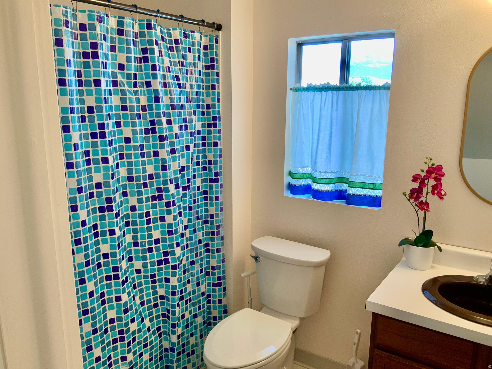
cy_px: 184
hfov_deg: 61.7
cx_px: 246
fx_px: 412
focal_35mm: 29
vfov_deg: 48.2
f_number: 1.8
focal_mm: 3
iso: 40
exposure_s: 1/60
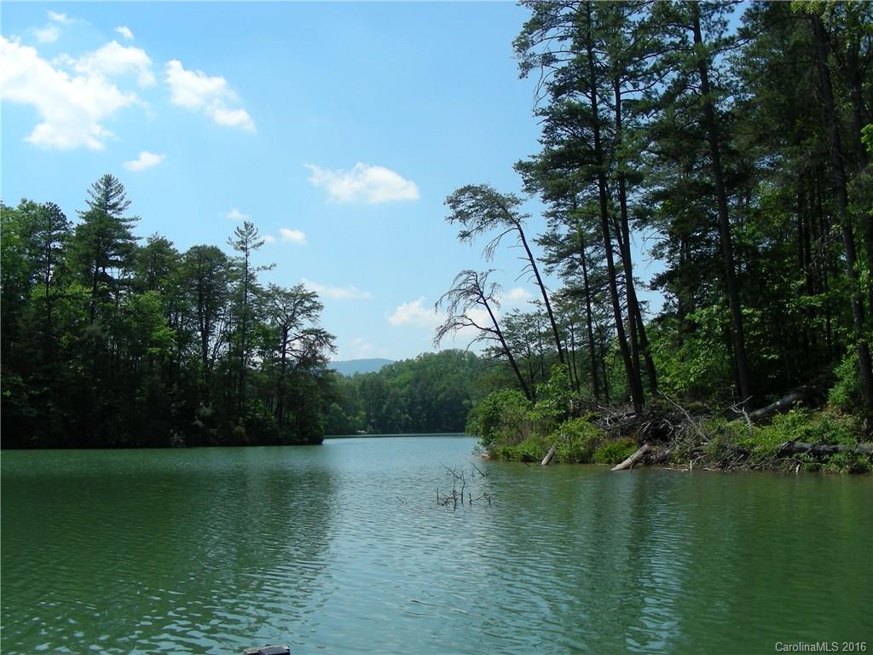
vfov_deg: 37.7
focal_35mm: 38
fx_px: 958
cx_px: 436
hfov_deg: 49.0
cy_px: 328
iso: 50
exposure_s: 1/456
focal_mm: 6.3
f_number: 4
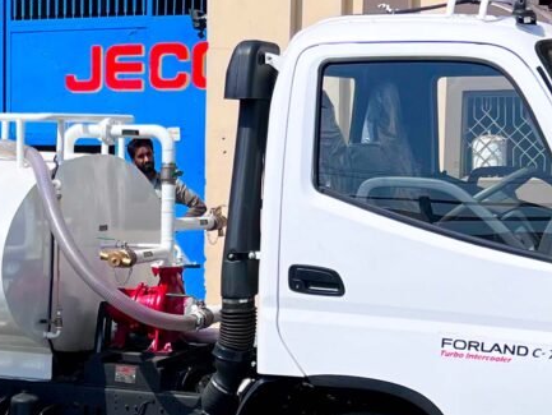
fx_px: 1148
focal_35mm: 72
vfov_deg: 20.4
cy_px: 263
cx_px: 74
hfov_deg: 26.3
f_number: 1.5
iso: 50
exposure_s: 1/7000
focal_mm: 5.7
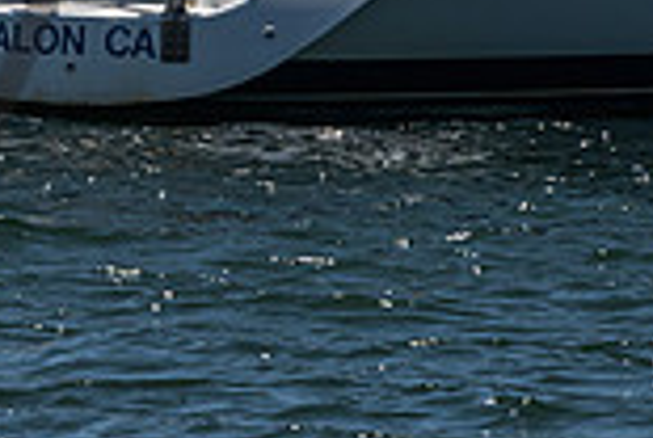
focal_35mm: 976
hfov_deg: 2.1
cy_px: -122
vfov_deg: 1.4
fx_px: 17737
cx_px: -550
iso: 250
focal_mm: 200
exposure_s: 1/500
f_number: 18
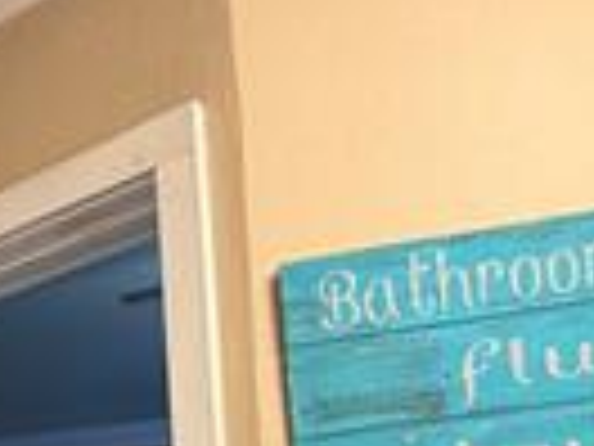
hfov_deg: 26.6
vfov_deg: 17.8
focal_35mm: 68
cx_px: -32
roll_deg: +3.8
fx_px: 1167
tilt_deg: -2.4
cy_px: 775
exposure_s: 1/60
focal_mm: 2.22
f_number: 2.2
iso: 250
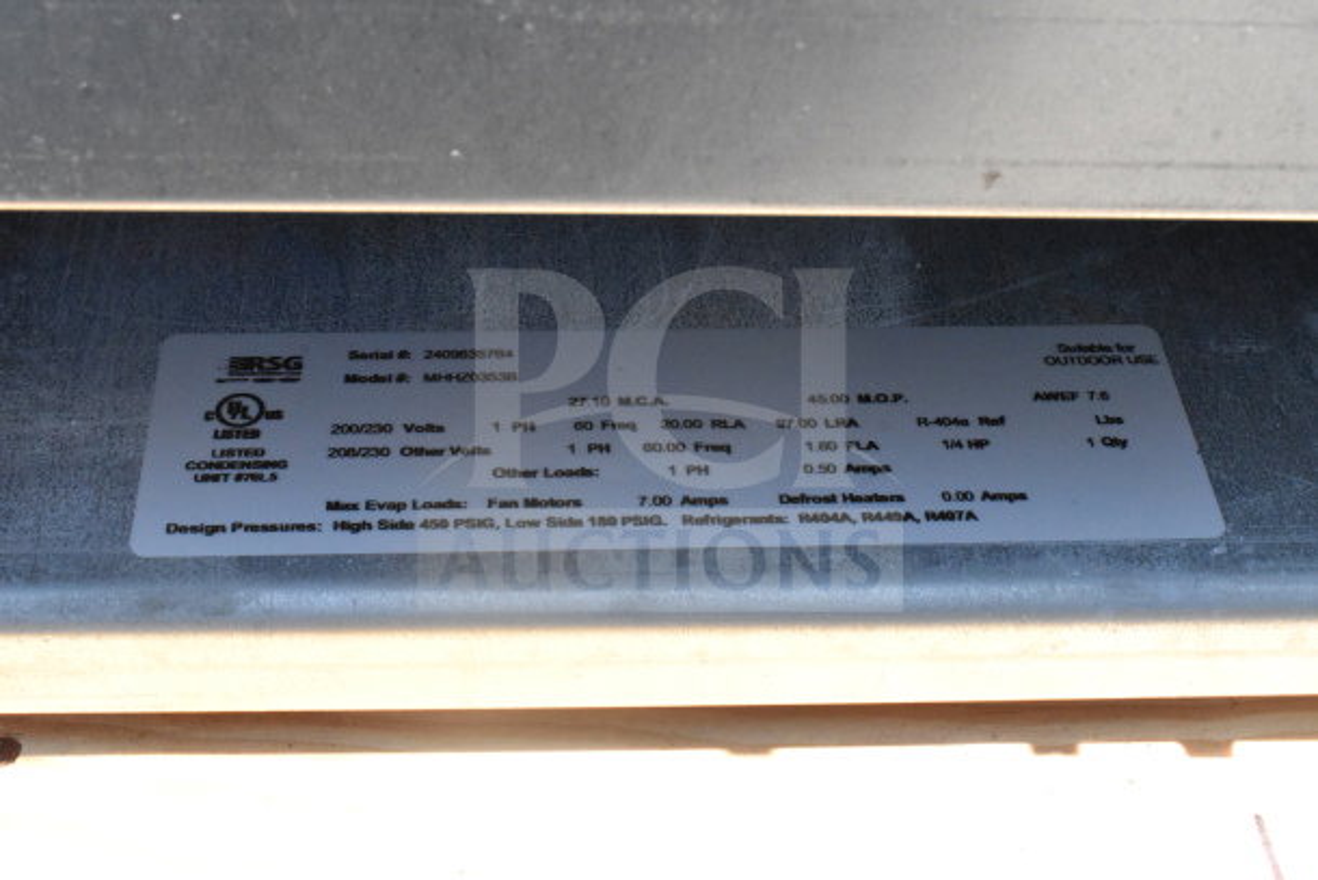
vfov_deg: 26.5
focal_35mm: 51
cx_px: 659
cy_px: 440
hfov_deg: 38.9
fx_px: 1867
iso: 6400
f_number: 16
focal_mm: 34
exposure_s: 1/1000
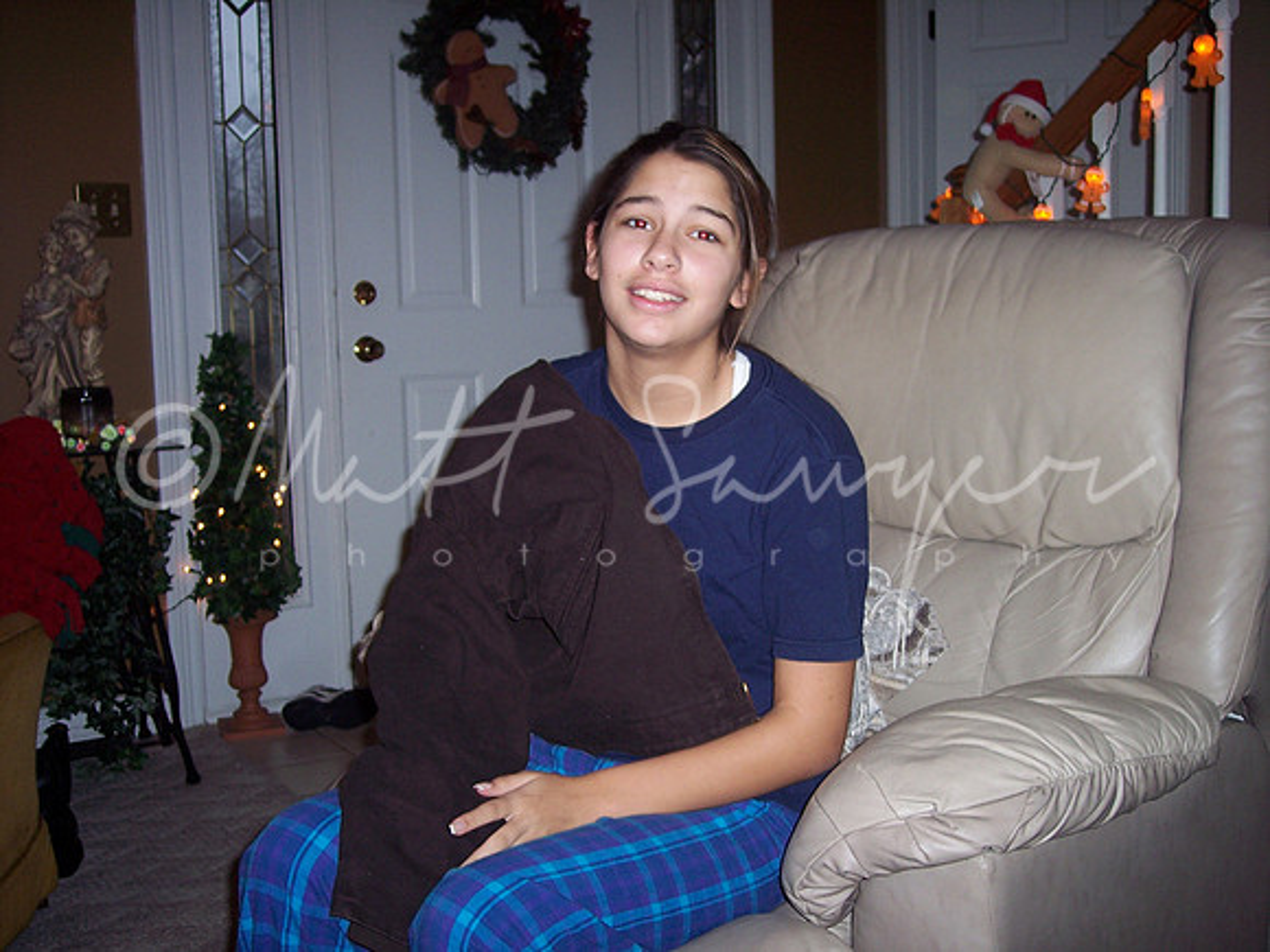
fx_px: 1431
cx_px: 635
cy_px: 476
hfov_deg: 47.9
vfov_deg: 36.8
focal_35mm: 39
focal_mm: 8
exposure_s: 1/60
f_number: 2.8
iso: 100
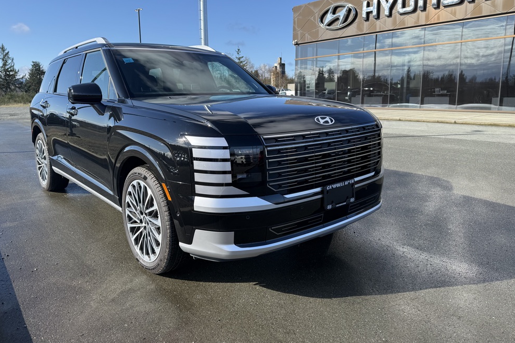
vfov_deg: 49.4
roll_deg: -0.3
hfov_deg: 69.4
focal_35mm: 26
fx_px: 372
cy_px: 152
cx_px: 249
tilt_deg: -9.2
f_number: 1.78
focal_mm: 6.76
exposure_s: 1/2445
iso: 80
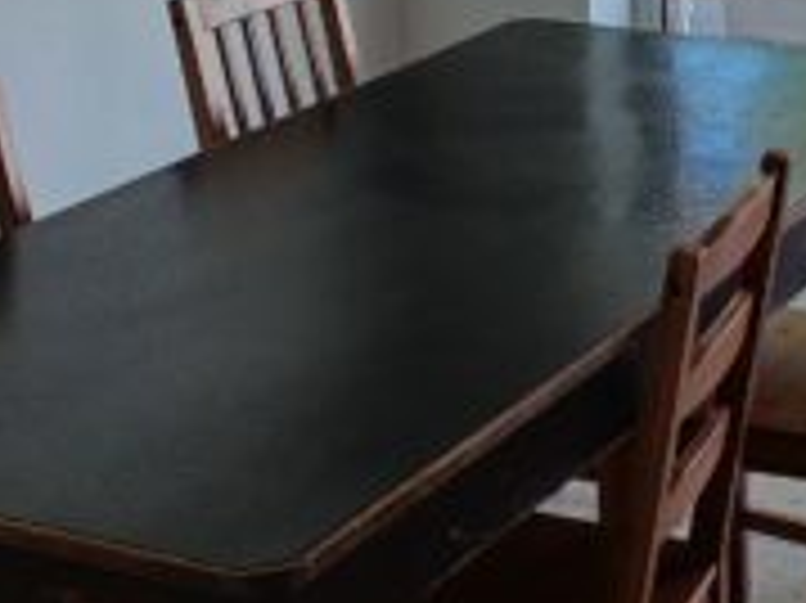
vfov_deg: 14.7
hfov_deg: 19.5
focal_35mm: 98
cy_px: -50
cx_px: 811
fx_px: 2280
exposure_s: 1/50
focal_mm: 3.98
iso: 25
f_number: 1.8
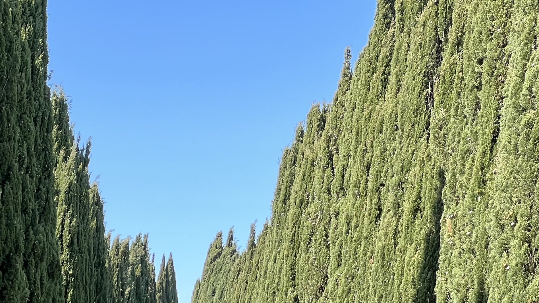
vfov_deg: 6.8
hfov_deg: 12.1
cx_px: 163
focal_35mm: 177
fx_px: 2529
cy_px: 387
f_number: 2.8
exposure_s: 1/267
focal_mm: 9
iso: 32
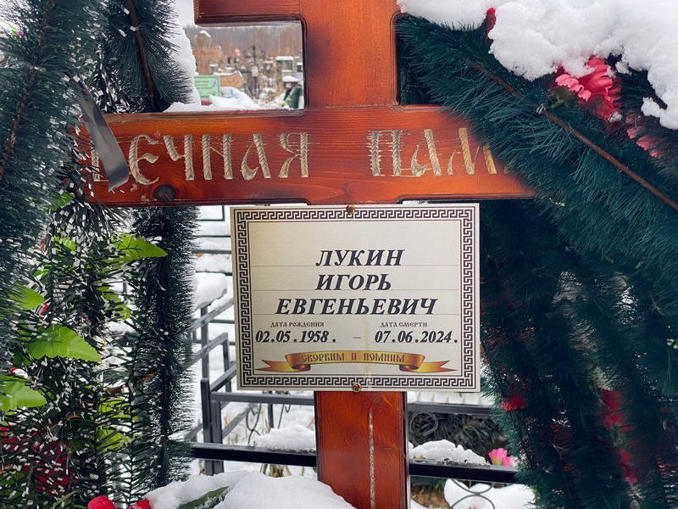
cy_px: 254
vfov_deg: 28.0
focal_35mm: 52
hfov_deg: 36.8
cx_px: 339
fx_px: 1018
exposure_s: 1/122
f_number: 2
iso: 32
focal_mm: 6
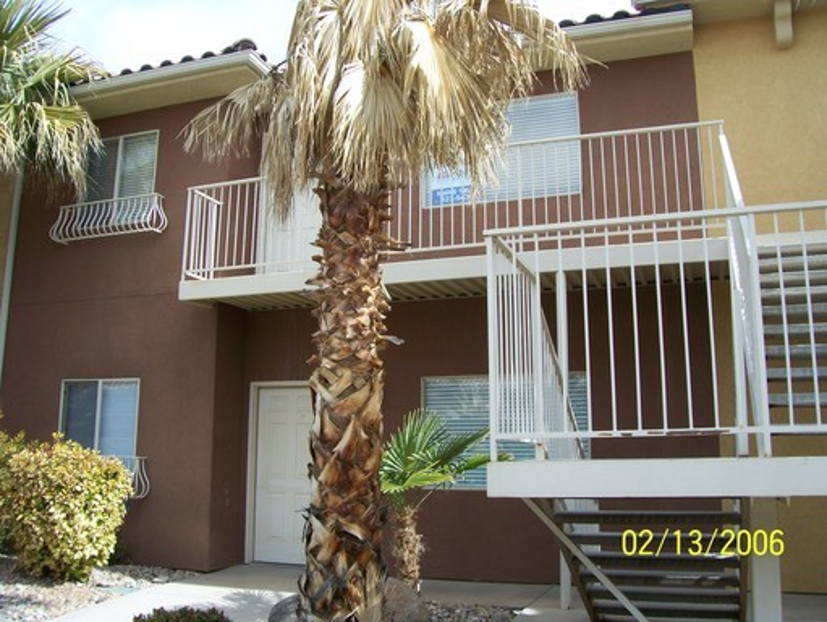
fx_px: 813
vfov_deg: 41.8
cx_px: 414
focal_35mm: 34
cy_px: 311
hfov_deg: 53.9
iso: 80
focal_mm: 5.6
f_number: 5.1
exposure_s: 1/250
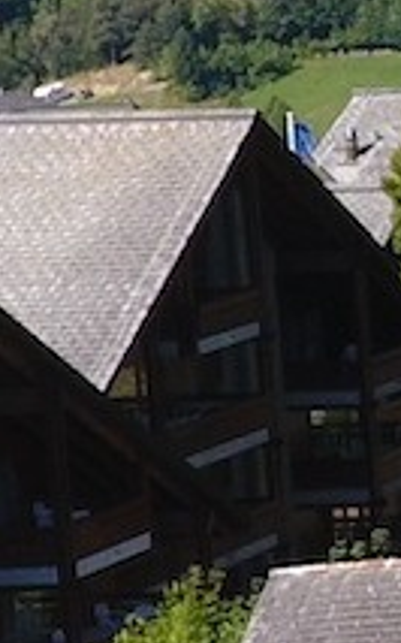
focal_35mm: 191
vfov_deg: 10.9
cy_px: 106
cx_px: 2361
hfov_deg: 4.8
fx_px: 3342
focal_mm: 3.61
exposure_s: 1/507
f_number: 2.8
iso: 100
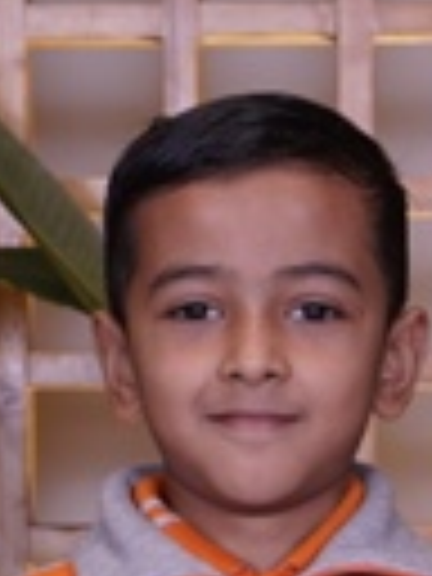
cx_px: 292
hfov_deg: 6.6
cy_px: 551
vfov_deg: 8.7
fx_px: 3761
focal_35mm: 226
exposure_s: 1/125
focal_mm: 45
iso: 400
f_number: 4.5
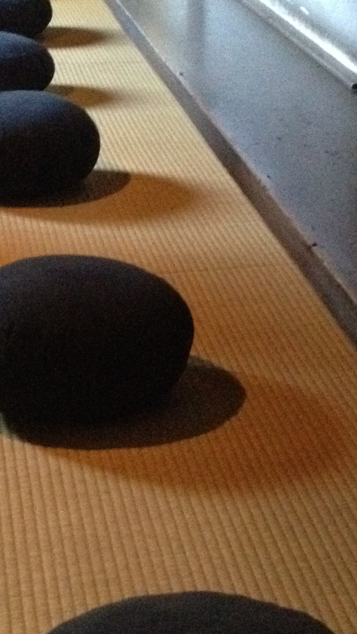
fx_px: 1464
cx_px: 266
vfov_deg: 24.5
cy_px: 331
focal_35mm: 87
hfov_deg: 13.9
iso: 800
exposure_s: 1/15
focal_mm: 4.28
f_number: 2.4
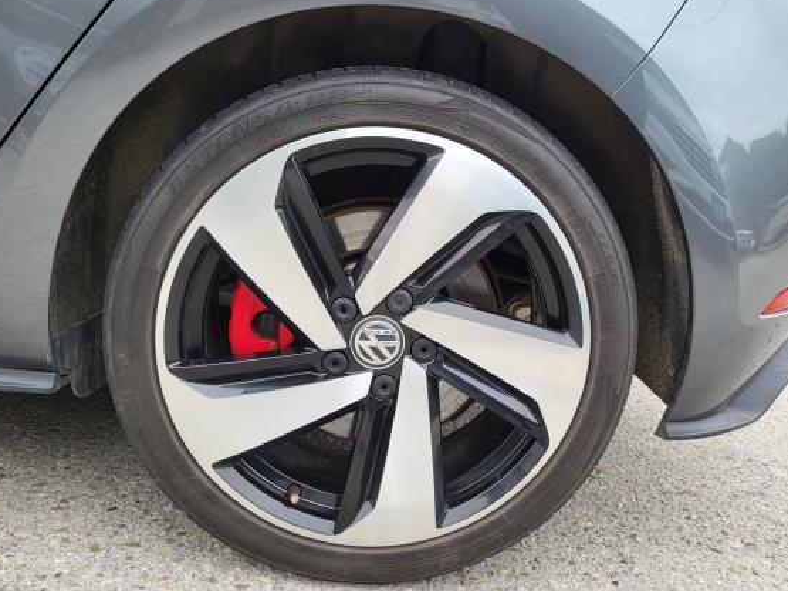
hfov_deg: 59.9
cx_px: 412
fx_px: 683
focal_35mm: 30
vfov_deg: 46.7
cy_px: 274
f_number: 1.8
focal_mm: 5.4
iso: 40
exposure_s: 1/201
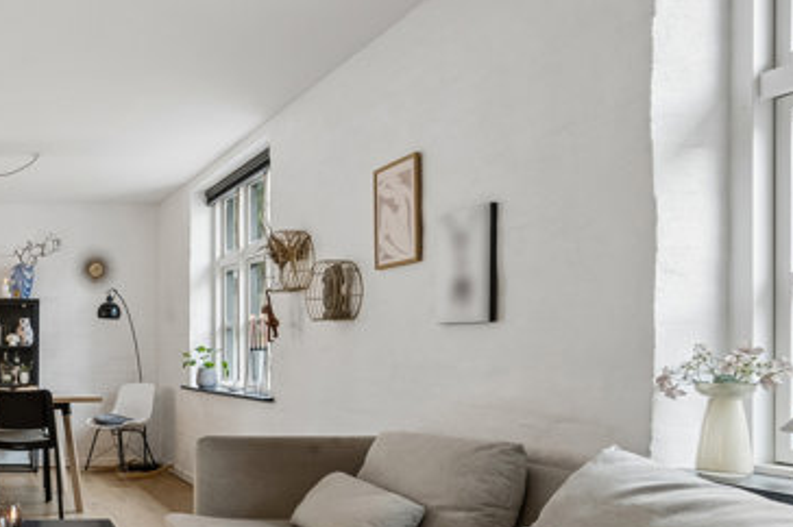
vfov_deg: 39.2
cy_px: 371
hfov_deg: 47.0
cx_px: -13
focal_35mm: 33
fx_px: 726
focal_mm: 10
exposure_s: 1/15
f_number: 8
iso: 200
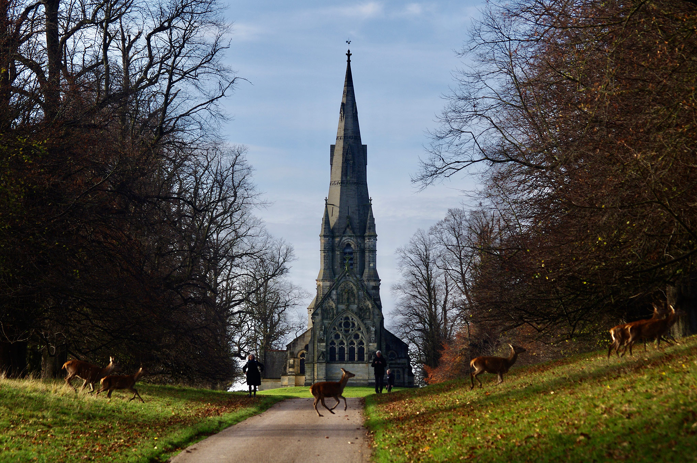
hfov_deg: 12.0
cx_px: 348
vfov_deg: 8.0
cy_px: 232
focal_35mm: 172
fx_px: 3326
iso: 200
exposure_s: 1/400
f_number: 8
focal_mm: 115
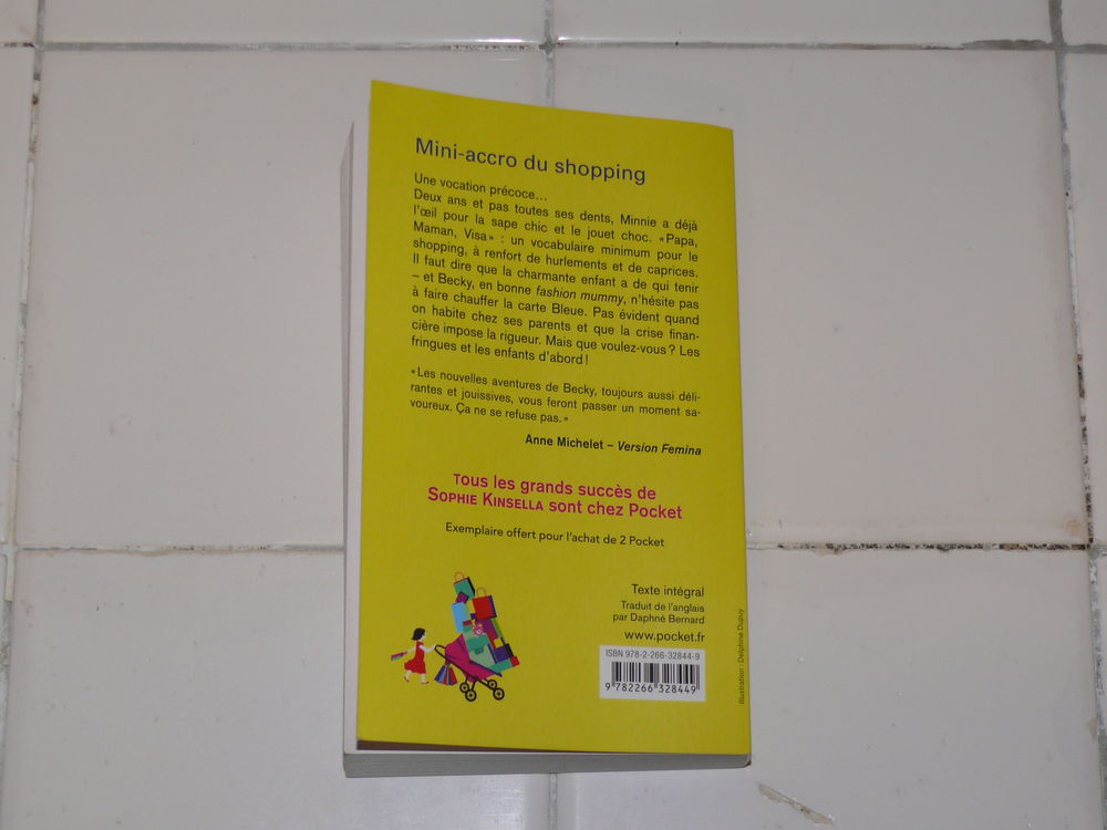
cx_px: 554
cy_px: 415
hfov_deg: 25.0
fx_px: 2494
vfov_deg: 18.9
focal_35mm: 78
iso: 100
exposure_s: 1/30
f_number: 3.2
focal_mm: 12.8
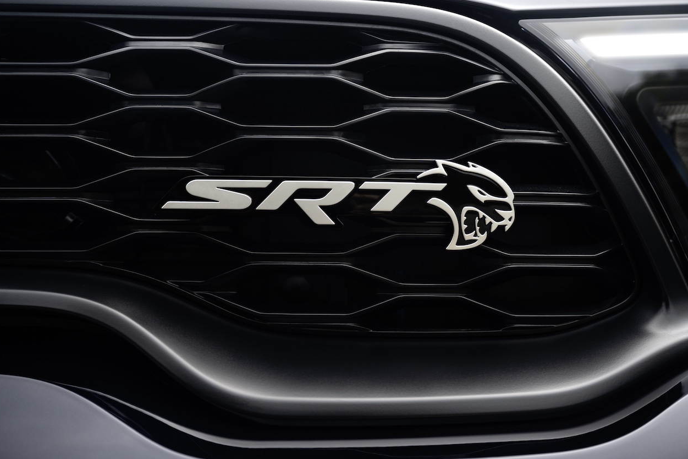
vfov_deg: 25.5
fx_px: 1013
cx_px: 343
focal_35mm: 53
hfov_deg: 37.5
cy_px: 227
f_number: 5
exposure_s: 1/60
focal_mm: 52
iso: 320
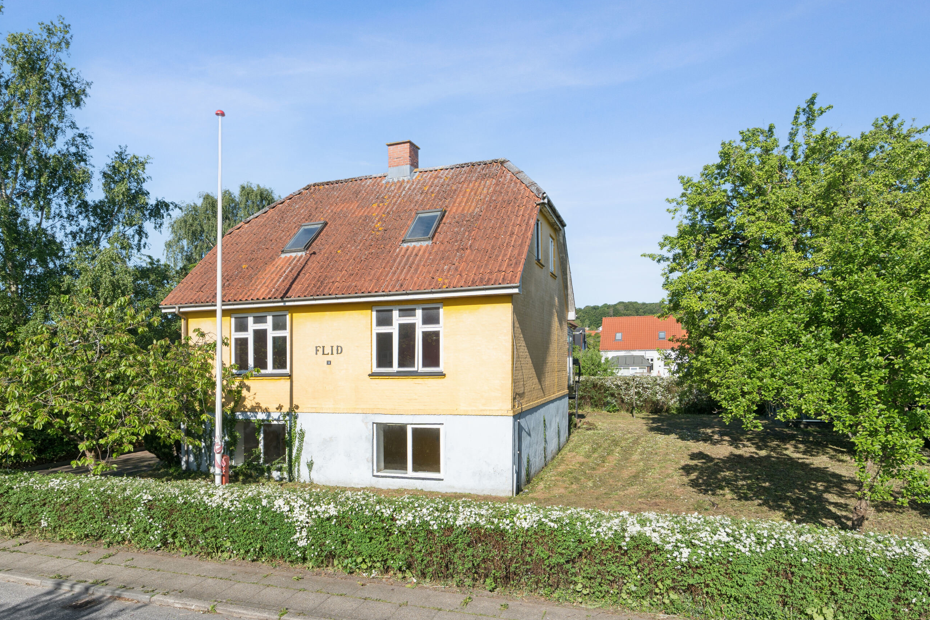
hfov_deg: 81.2
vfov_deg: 59.5
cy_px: 308
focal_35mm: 21
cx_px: 449
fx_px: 542
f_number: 10
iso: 160
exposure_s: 1/200
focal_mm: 18
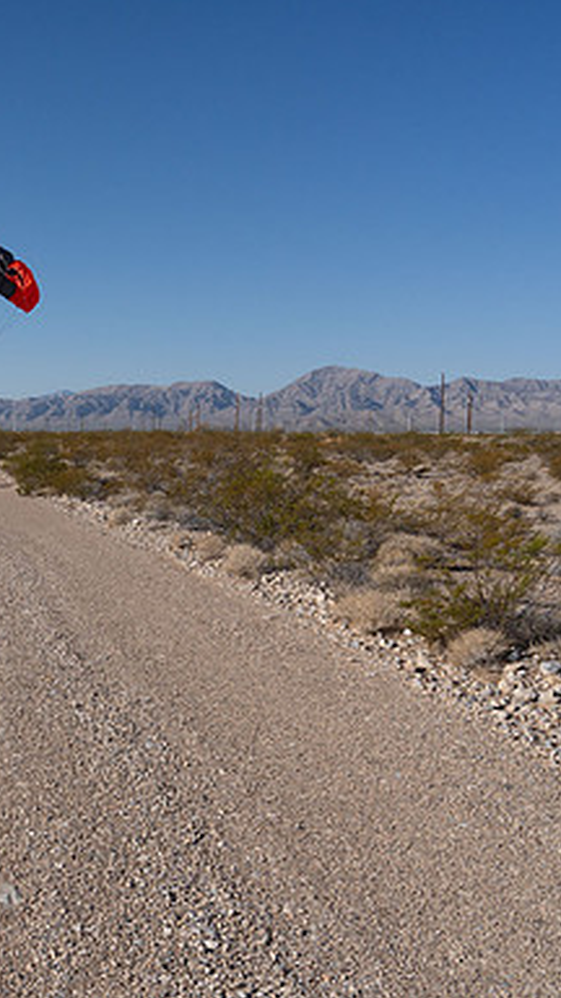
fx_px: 1005
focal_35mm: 38
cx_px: -73
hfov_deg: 28.1
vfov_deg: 52.8
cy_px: 498
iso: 800
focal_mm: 24
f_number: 11
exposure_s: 1/2000
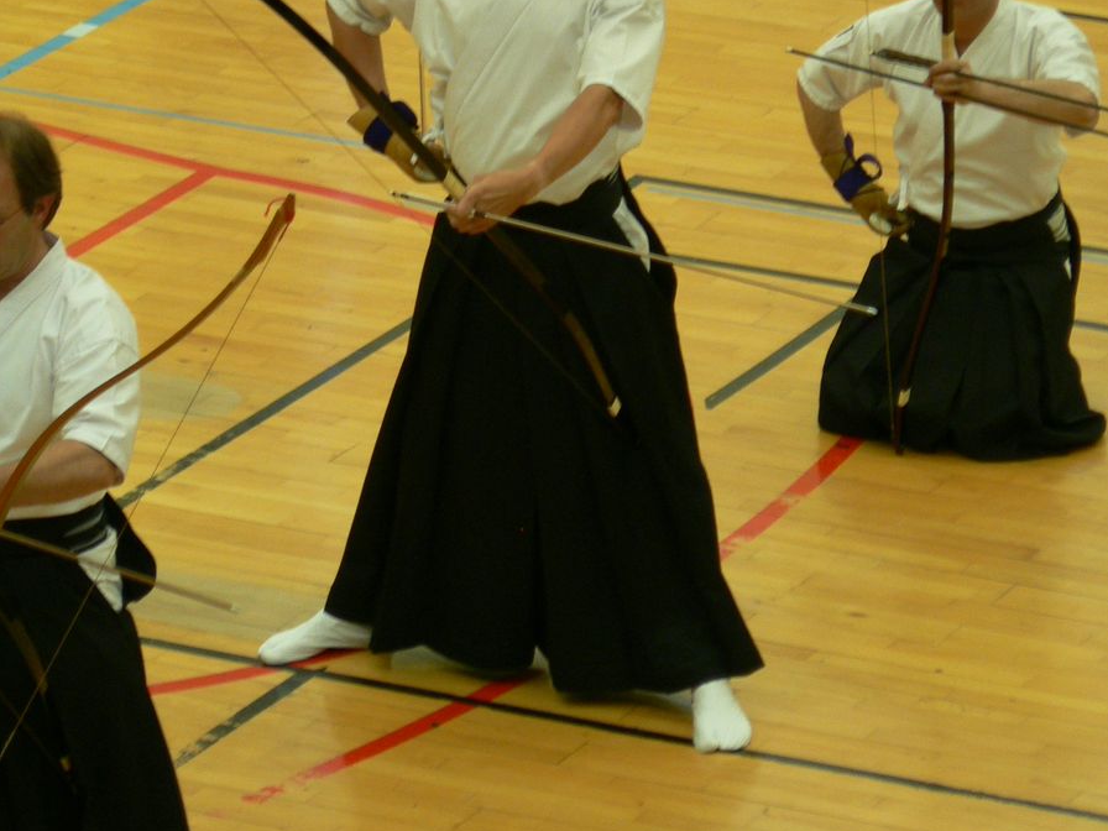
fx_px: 9987
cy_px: 203
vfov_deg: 4.8
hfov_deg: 6.4
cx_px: 555
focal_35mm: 312
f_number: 3.3
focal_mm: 38.9
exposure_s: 1/30
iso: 150
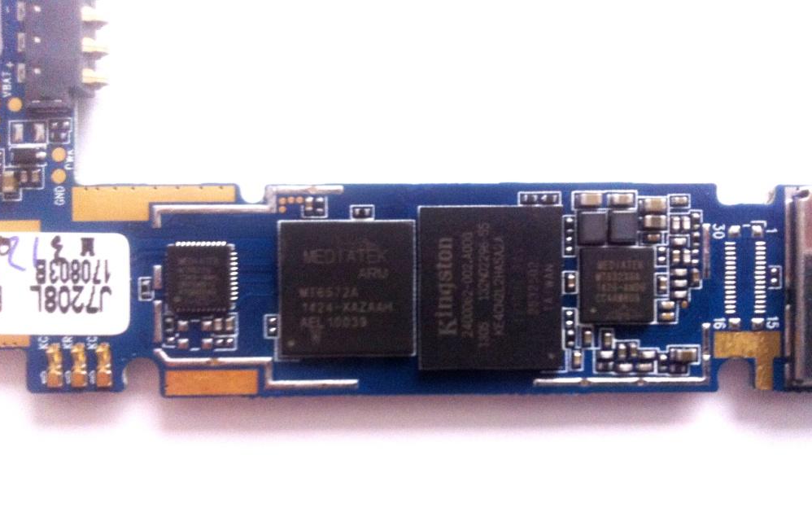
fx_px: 841
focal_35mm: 38
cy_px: 311
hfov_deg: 51.5
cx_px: 409
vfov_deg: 33.5
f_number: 2.8
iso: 250
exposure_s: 1/15
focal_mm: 3.85
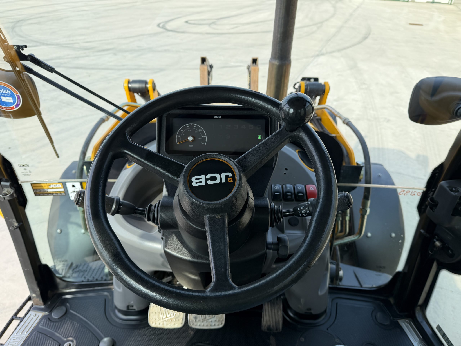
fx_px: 320
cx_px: 230
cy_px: 173
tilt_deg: -33.0
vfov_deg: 56.8
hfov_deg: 71.6
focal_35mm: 24
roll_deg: -0.9
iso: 80
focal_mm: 6.76
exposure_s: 1/1271
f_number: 1.78
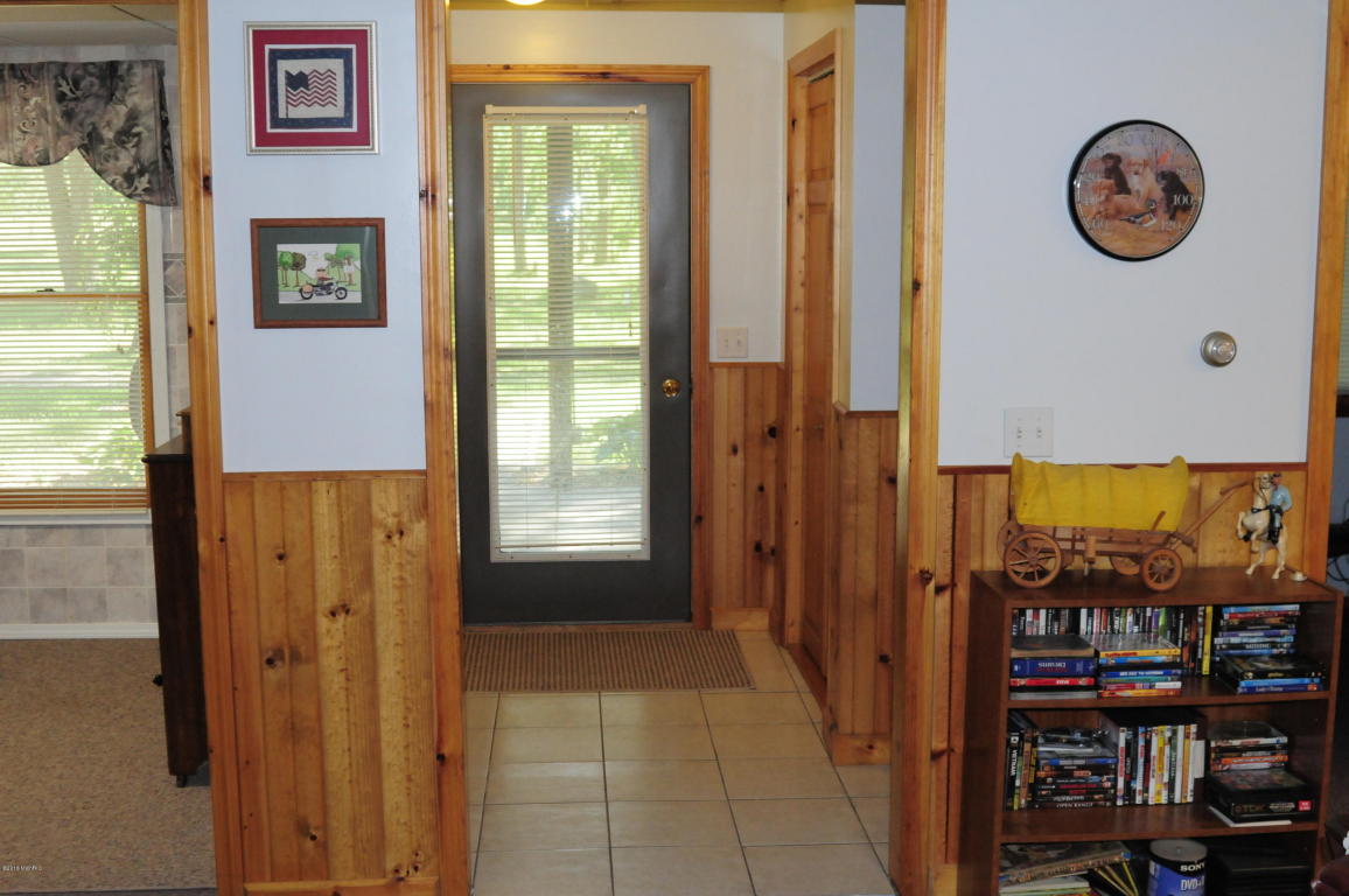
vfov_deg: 31.8
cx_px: 674
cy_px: 448
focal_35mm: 42
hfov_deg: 46.4
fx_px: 1572
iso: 1600
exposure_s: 1/160
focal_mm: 28
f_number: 5.6
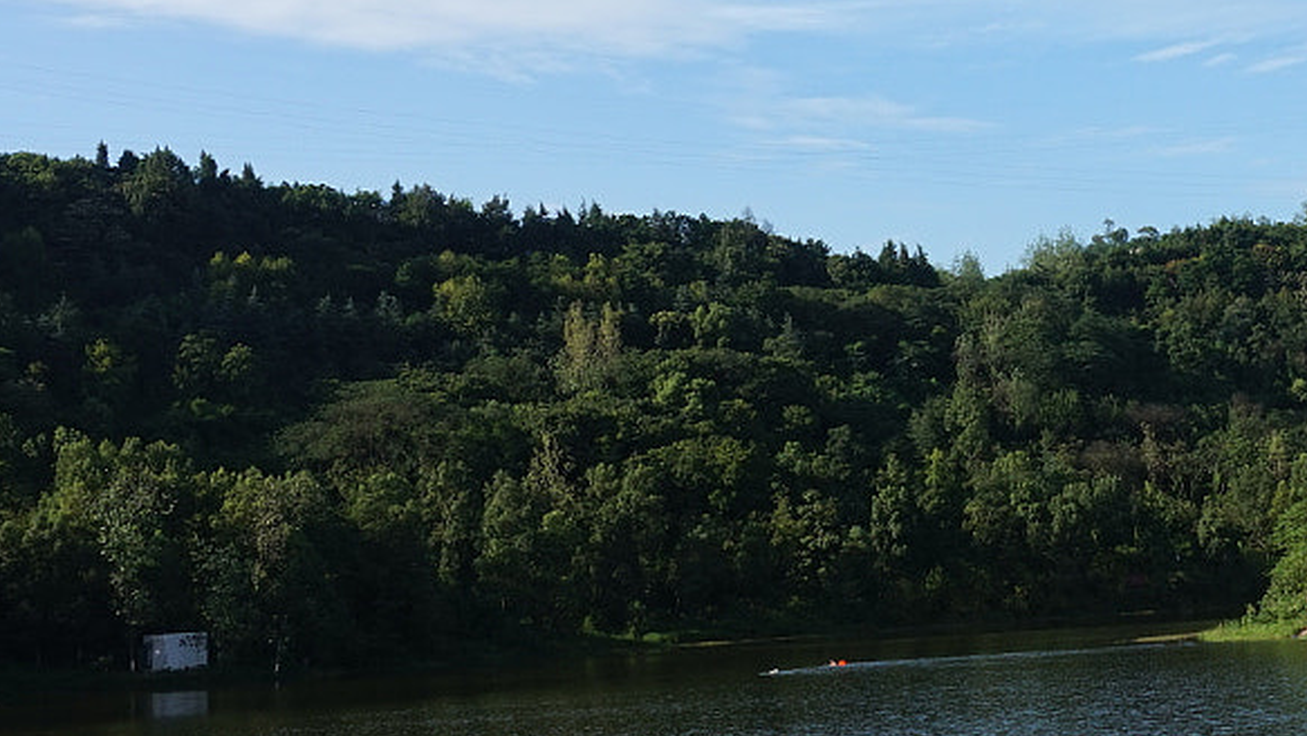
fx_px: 2391
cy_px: 127
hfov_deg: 30.0
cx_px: 1004
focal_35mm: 69
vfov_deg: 17.3
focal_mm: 16
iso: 100
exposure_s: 1/80
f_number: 13
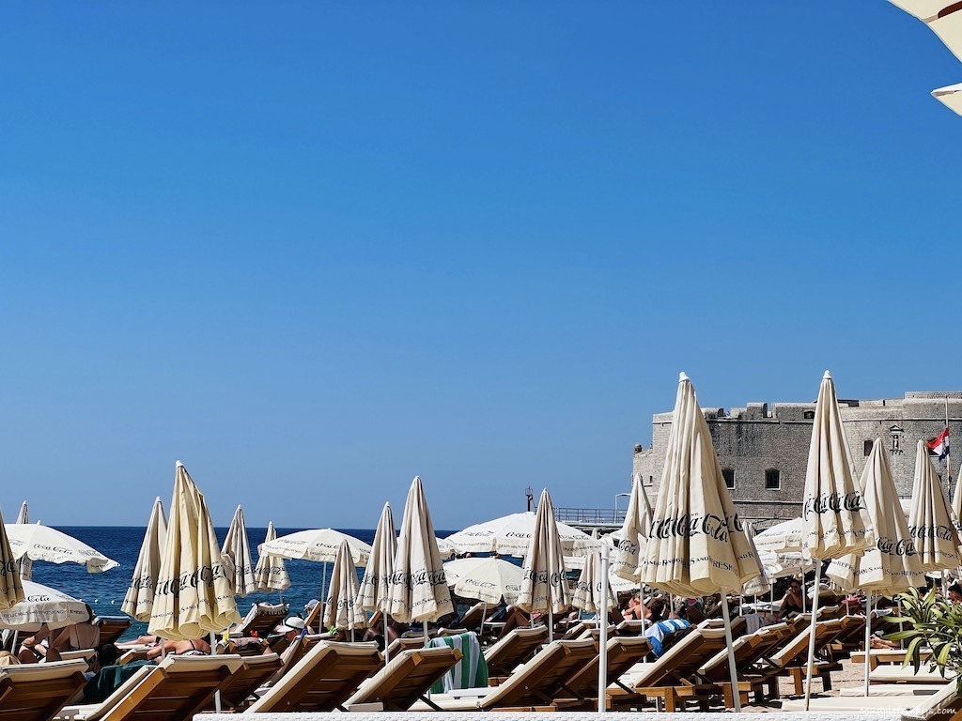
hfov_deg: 25.3
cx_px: 481
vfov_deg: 19.1
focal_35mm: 77
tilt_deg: +4.1
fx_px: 2140
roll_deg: -0.6
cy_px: 360
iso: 32
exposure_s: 1/1531
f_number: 2.8
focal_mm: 9
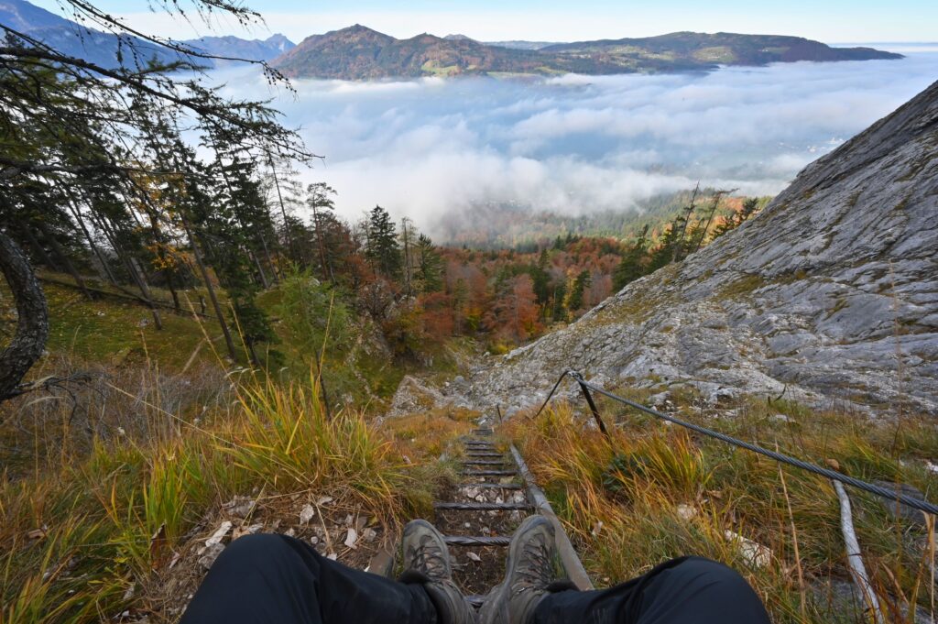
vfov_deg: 81.1
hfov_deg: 104.3
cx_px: 469
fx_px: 364
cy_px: 312
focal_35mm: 14
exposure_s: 1/60
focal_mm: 14
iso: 800
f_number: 22
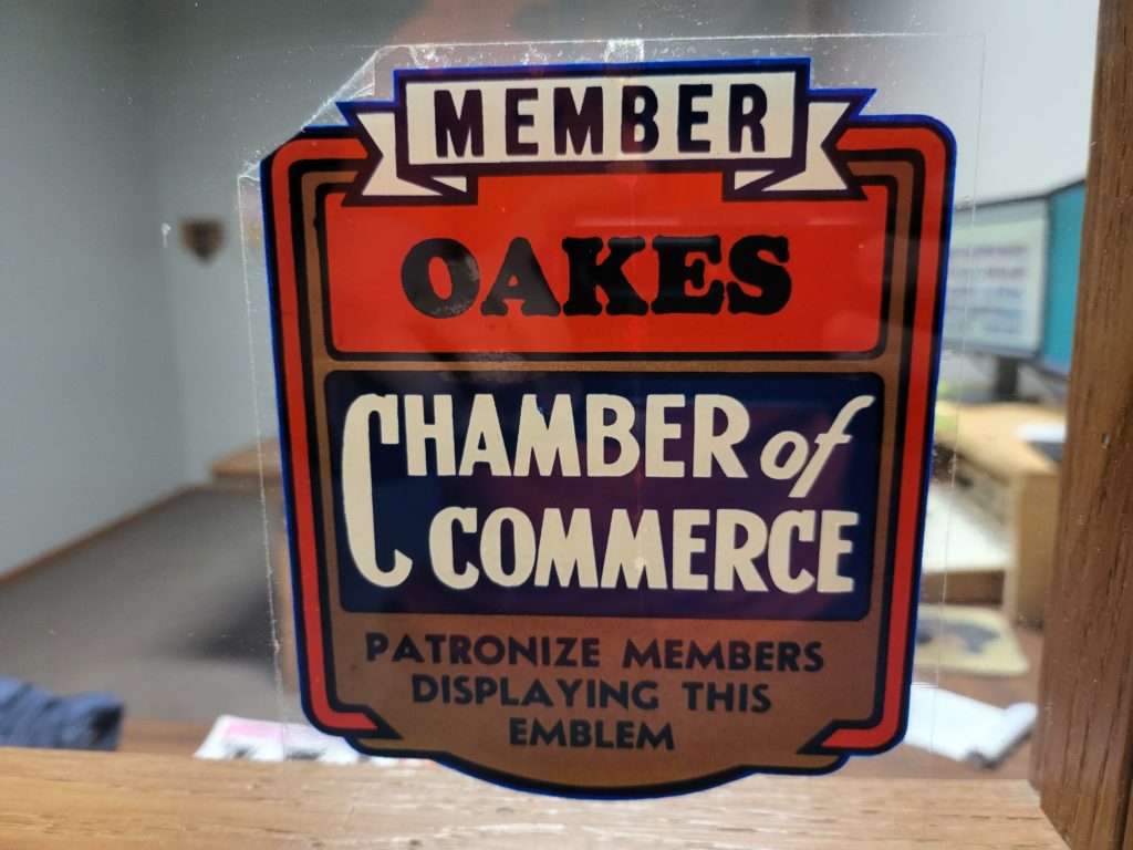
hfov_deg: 71.6
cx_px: 566
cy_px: 425
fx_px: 786
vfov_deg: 56.8
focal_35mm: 24
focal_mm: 5
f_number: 1.8
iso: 500
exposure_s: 1/29
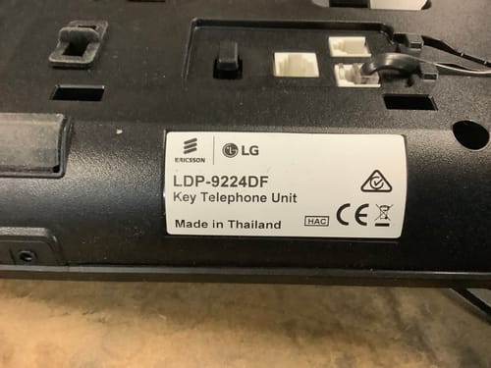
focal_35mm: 31
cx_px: 246
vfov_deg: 45.4
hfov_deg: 58.4
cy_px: 184
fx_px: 440
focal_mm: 3.3
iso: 400
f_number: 2.4
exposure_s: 1/33
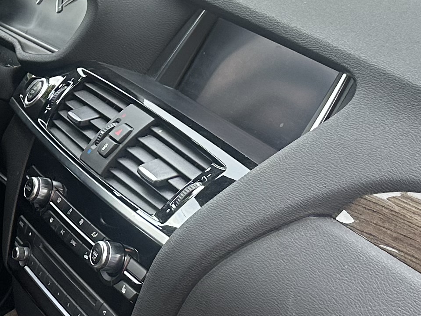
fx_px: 1229
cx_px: -225
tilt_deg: -17.9
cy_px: 198
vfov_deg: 14.6
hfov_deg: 17.4
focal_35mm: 101
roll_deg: +5.3
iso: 125
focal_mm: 6.86
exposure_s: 1/121
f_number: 1.78
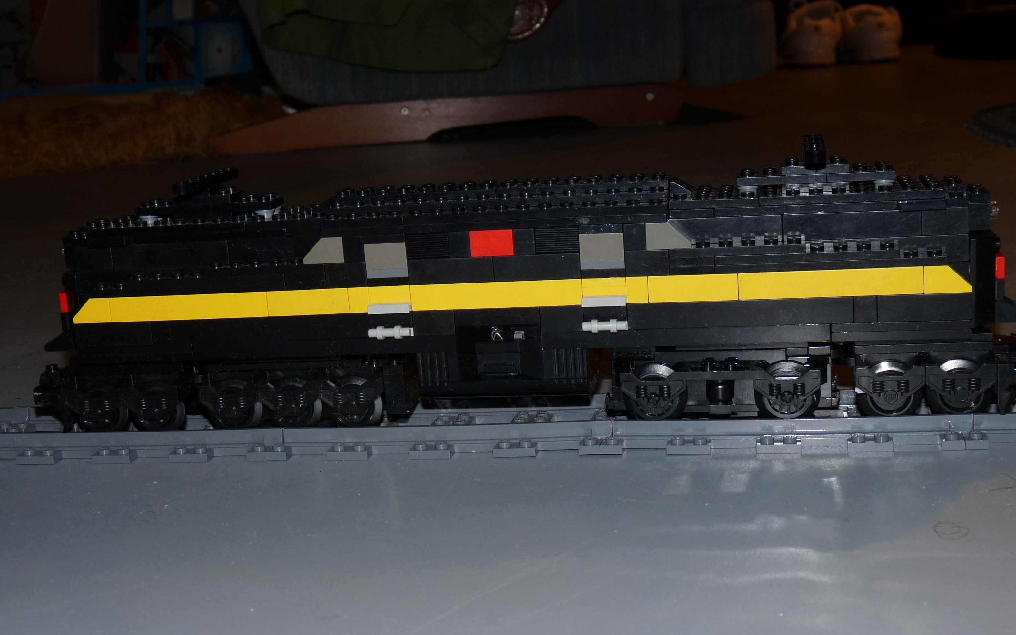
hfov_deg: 37.5
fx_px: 1495
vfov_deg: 24.0
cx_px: 516
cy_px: 339
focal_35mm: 54
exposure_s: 1/30
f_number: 3
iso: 100
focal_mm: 7.8
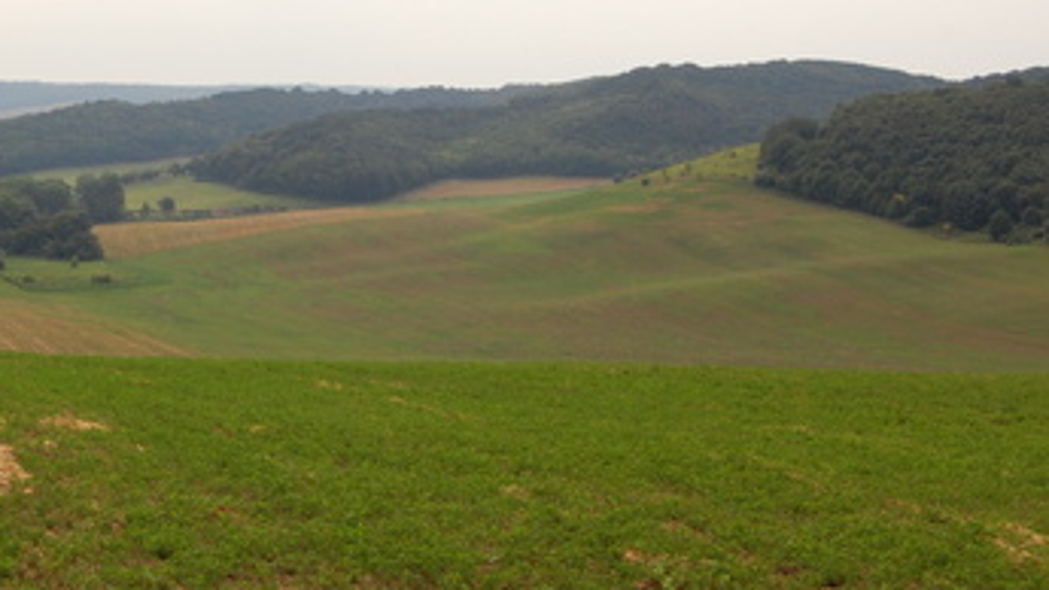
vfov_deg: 17.2
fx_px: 1947
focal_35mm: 70
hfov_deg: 29.4
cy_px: 192
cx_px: 201
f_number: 10
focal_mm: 24
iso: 400
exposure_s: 1/400
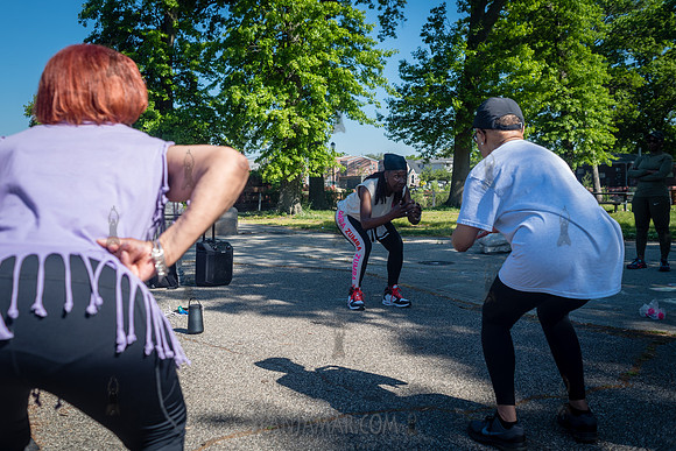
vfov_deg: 37.9
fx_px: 657
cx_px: 338
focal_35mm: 35
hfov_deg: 54.4
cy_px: 226
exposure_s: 1/800
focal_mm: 35
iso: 200
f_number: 4.5
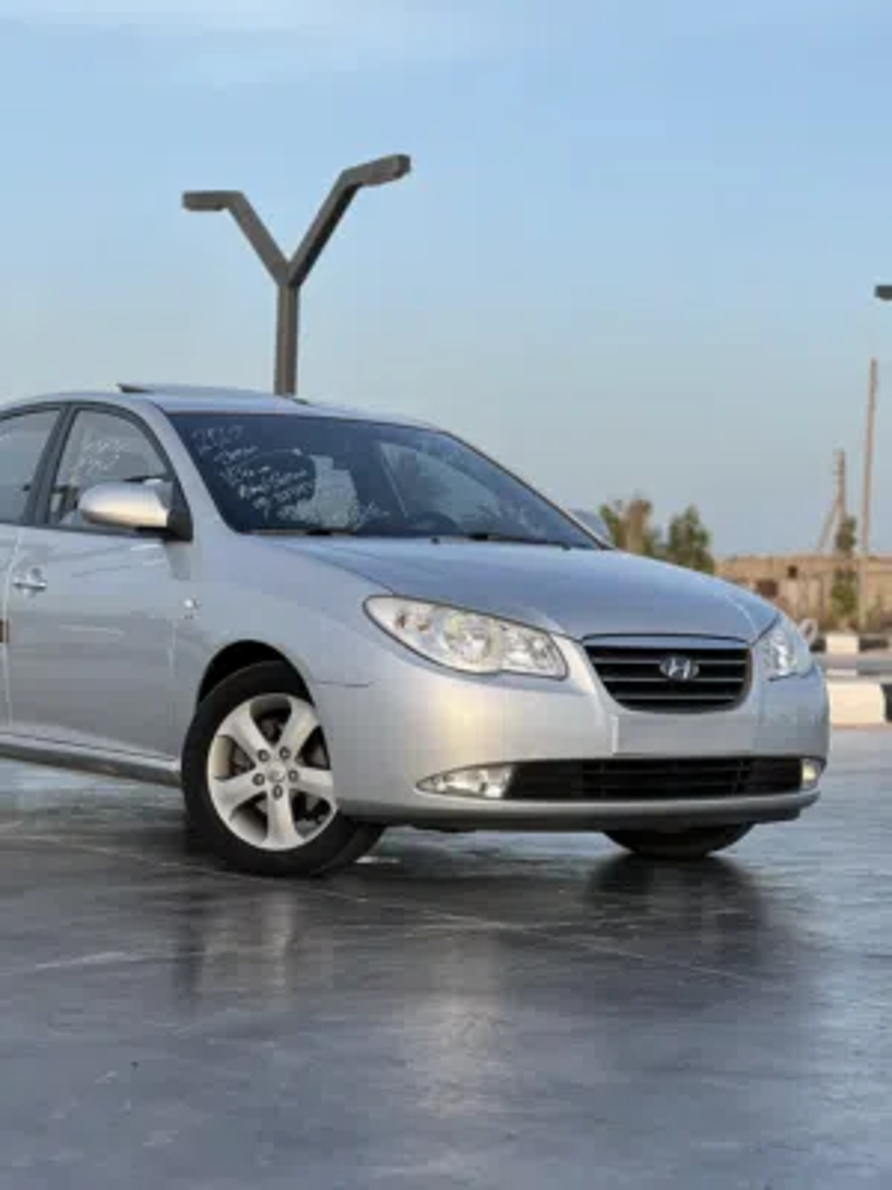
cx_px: 446
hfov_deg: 19.1
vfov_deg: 25.3
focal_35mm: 77
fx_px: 2646
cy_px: 595
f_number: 2.8
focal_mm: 9
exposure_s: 1/121
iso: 50
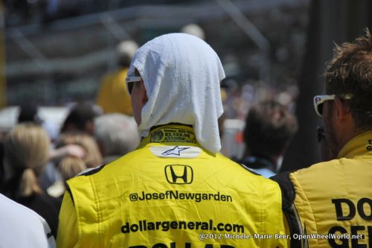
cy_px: 124
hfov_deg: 6.9
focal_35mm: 300
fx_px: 3099
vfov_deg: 4.6
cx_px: 186
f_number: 5.6
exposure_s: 1/8000
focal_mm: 200
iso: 900
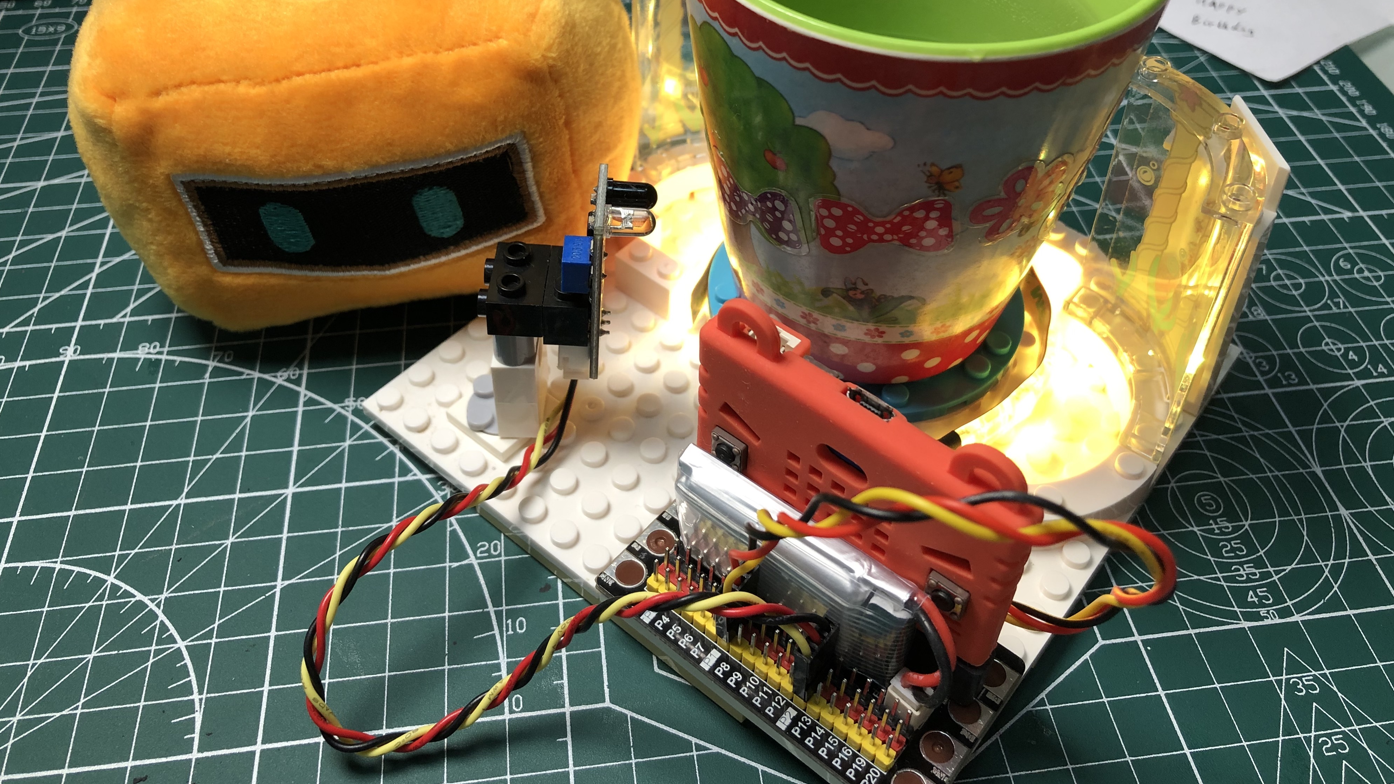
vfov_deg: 37.5
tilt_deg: -46.0
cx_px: 696
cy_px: 276
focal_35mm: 31
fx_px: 1146
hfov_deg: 62.6
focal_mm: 3.99
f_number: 1.8
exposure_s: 1/30
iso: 25
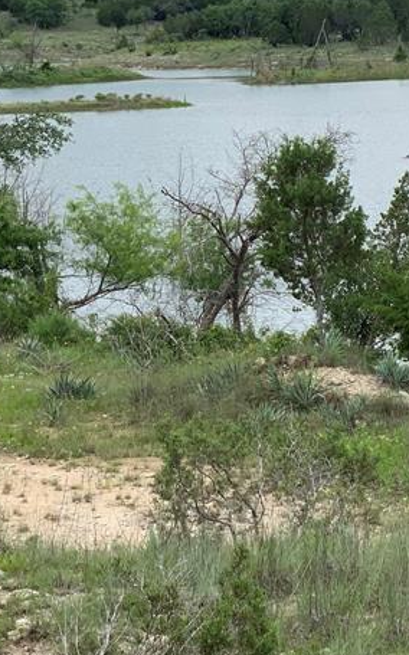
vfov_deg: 16.8
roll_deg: +1.8
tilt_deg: -5.4
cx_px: 671
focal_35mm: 124
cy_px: 226
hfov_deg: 10.1
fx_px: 2214
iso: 16
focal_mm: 6
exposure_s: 1/1261
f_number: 2.4
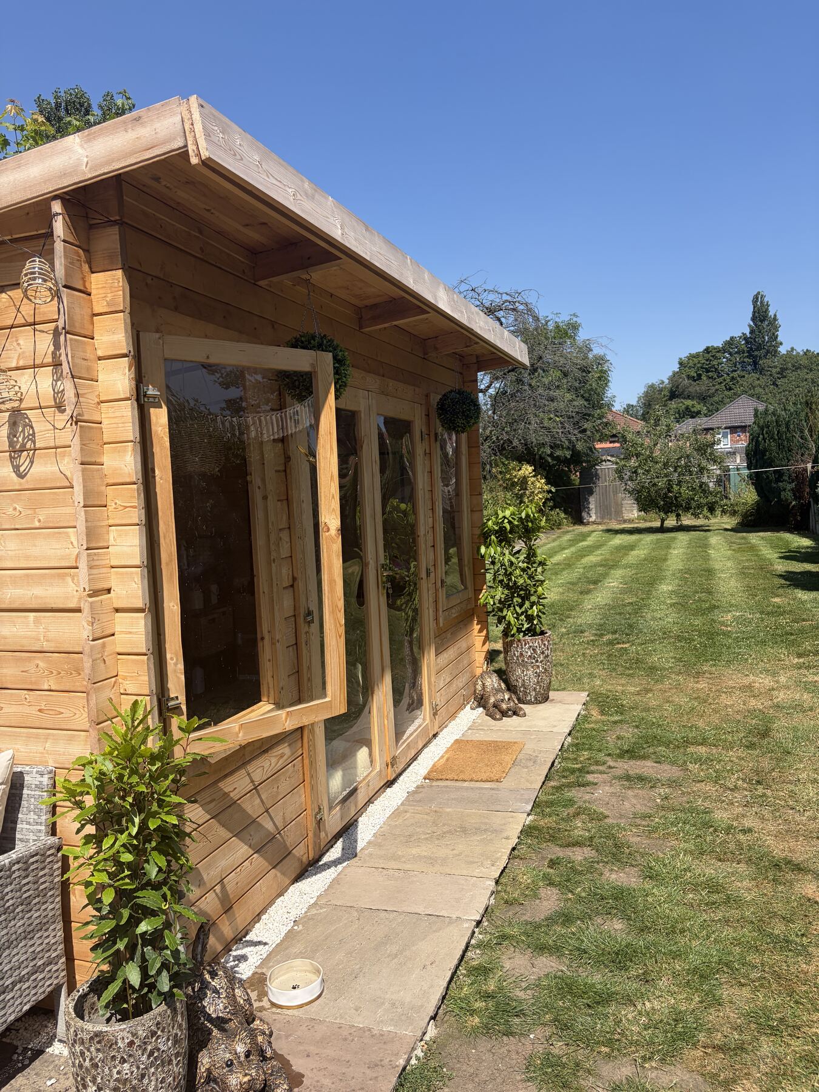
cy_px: 546
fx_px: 820
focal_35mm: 26
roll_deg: +2.9
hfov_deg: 53.1
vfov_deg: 67.3
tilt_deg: -3.1
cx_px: 410
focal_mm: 5.96
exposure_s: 1/3125
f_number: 1.6
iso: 50
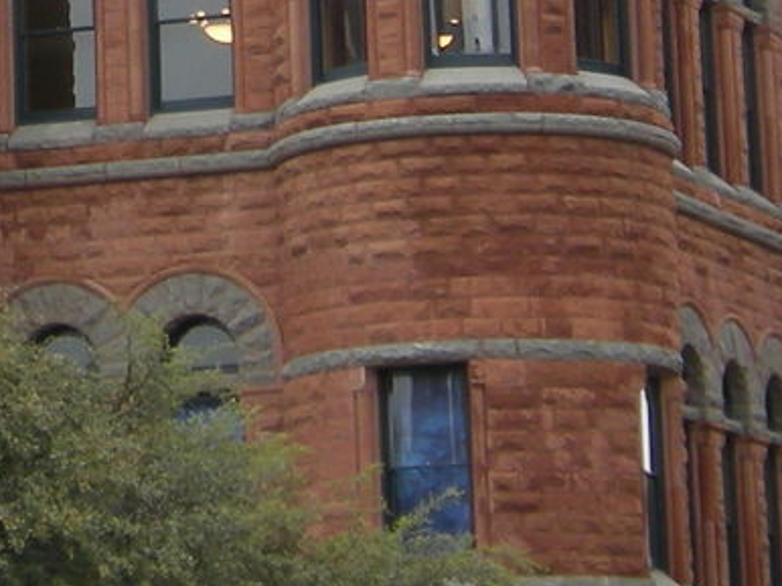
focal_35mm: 224
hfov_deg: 8.7
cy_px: -282
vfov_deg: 6.5
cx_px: -267
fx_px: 5057
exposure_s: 1/91.4
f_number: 3.5
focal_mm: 7.5
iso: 64
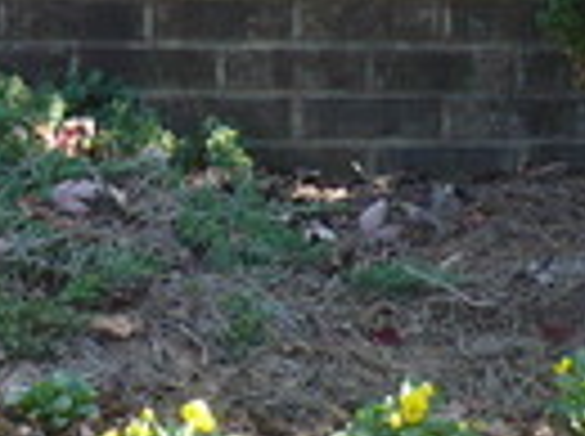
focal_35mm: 180
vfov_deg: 7.7
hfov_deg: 10.9
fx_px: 3036
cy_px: -580
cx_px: 74
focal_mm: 5.8
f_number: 2.8
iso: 100
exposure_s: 1/200
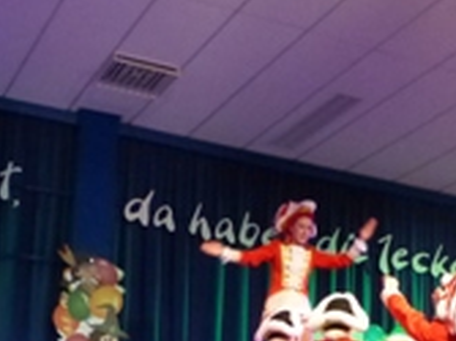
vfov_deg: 18.0
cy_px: 396
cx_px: 298
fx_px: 1027
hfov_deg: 24.9
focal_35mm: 78
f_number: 2.8
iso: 800
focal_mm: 4.5
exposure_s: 1/60
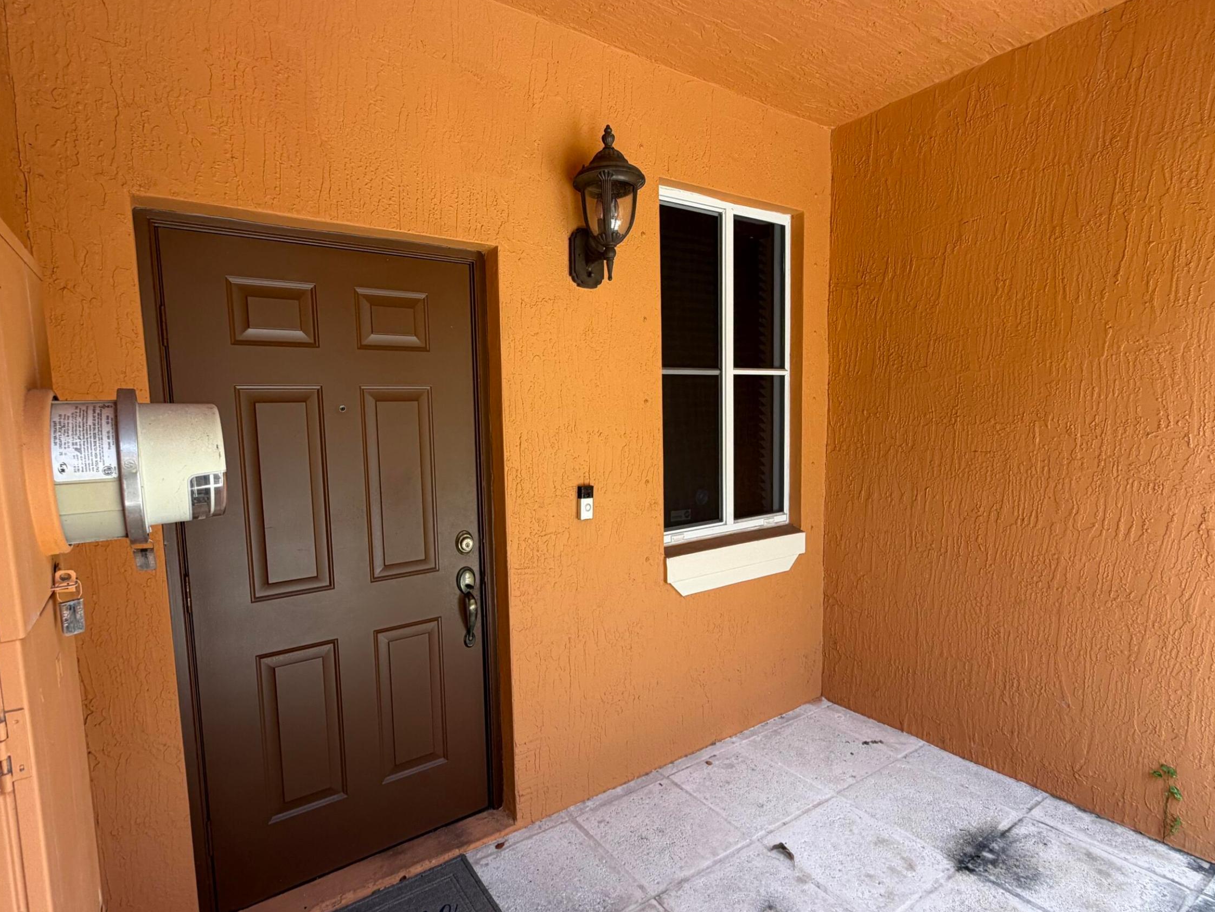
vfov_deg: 71.6
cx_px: 577
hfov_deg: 87.7
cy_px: 478
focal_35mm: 18
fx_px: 632
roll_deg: +1.7
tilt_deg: -6.0
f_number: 2.2
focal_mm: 2.22
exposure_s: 1/121
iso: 40
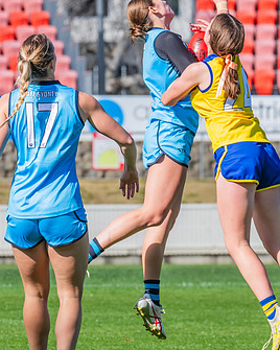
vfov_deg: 3.0
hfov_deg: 2.4
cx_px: 139
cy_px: 123
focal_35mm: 648
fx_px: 6712
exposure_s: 1/1250
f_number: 11
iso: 800
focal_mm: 290
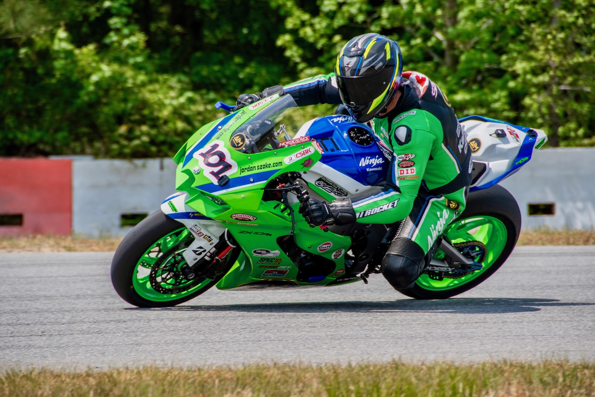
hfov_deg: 6.9
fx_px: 4958
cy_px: 198
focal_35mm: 300
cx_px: 298
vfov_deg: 4.6
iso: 400
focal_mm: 200
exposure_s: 1/1600
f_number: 7.1
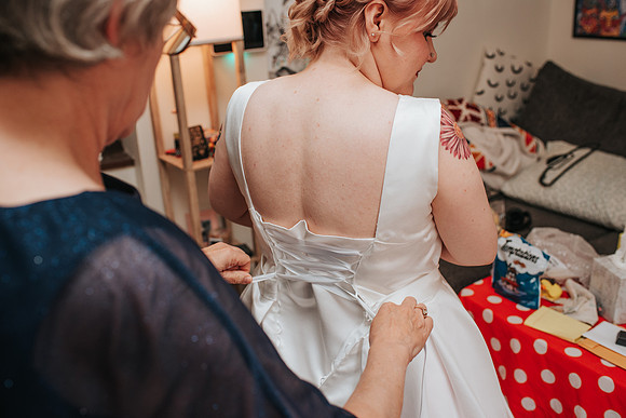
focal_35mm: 35
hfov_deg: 54.4
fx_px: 609
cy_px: 209
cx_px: 313
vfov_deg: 37.9
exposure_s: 1/160
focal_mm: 35
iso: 800
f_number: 4
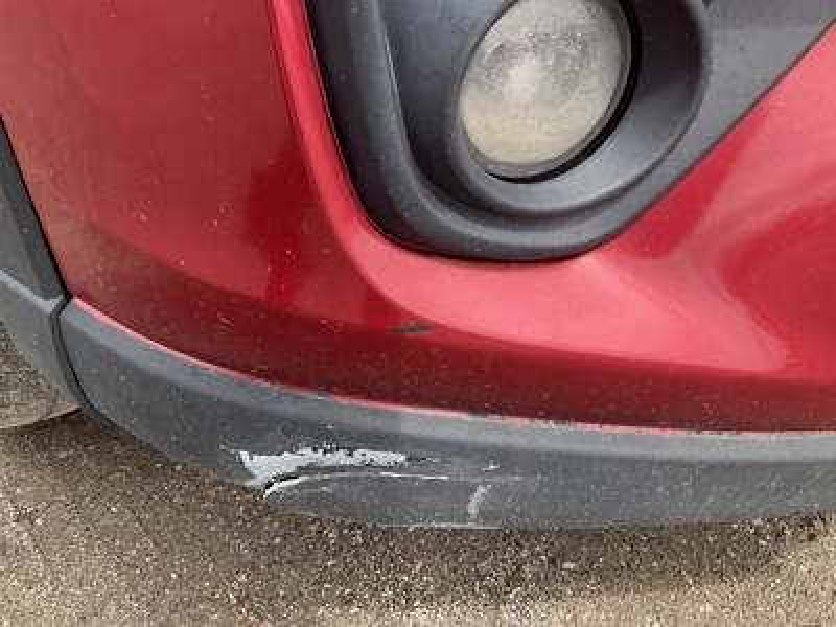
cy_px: 314
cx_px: 418
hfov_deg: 61.7
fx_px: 700
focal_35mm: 29
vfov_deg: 48.2
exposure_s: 1/378
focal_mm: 3
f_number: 1.8
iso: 25
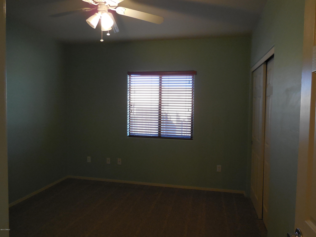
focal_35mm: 25
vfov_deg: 54.9
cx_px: 158
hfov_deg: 69.4
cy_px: 118
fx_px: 228
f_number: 3.1
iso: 360
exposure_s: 1/30
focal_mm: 4.5
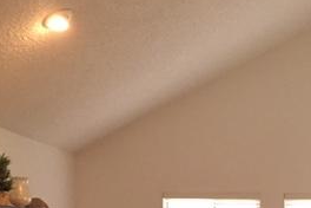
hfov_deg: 27.5
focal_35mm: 73
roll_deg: -1.6
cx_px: 218
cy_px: 249
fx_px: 631
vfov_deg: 17.8
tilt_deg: -1.2
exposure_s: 1/30
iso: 250
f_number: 2.2
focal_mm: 4.15
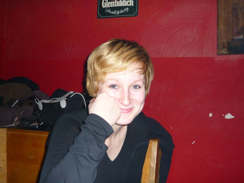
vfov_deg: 39.7
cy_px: 92
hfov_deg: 51.4
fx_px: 254
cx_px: 122
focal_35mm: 36
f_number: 3.1
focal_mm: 5.8
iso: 100
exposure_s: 1/30
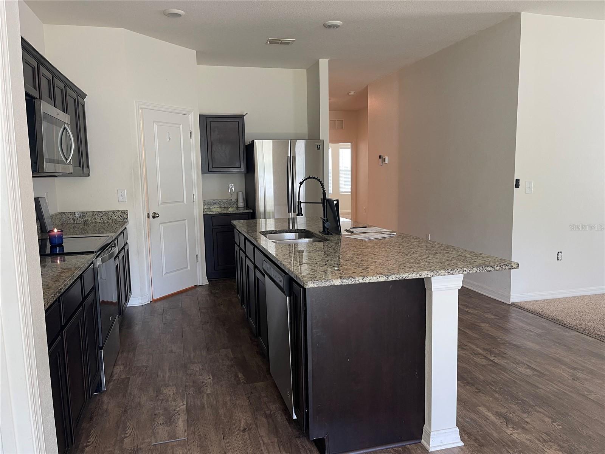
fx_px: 437
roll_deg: +0.8
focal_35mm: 25
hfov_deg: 69.4
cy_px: 227
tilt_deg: -7.4
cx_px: 302
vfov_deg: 54.9
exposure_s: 1/60
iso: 125
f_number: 1.6
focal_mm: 5.1
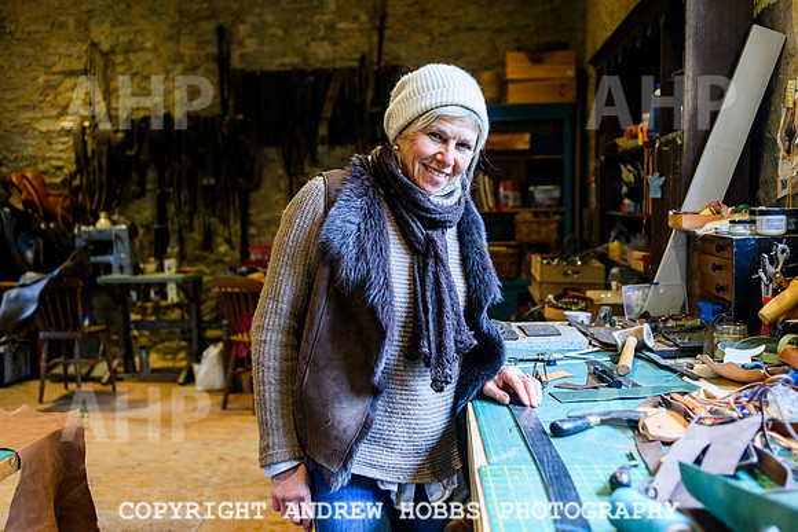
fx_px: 821
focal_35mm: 37
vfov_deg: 35.9
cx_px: 399
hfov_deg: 51.9
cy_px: 266
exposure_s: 1/60
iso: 1000
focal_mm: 35
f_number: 3.5
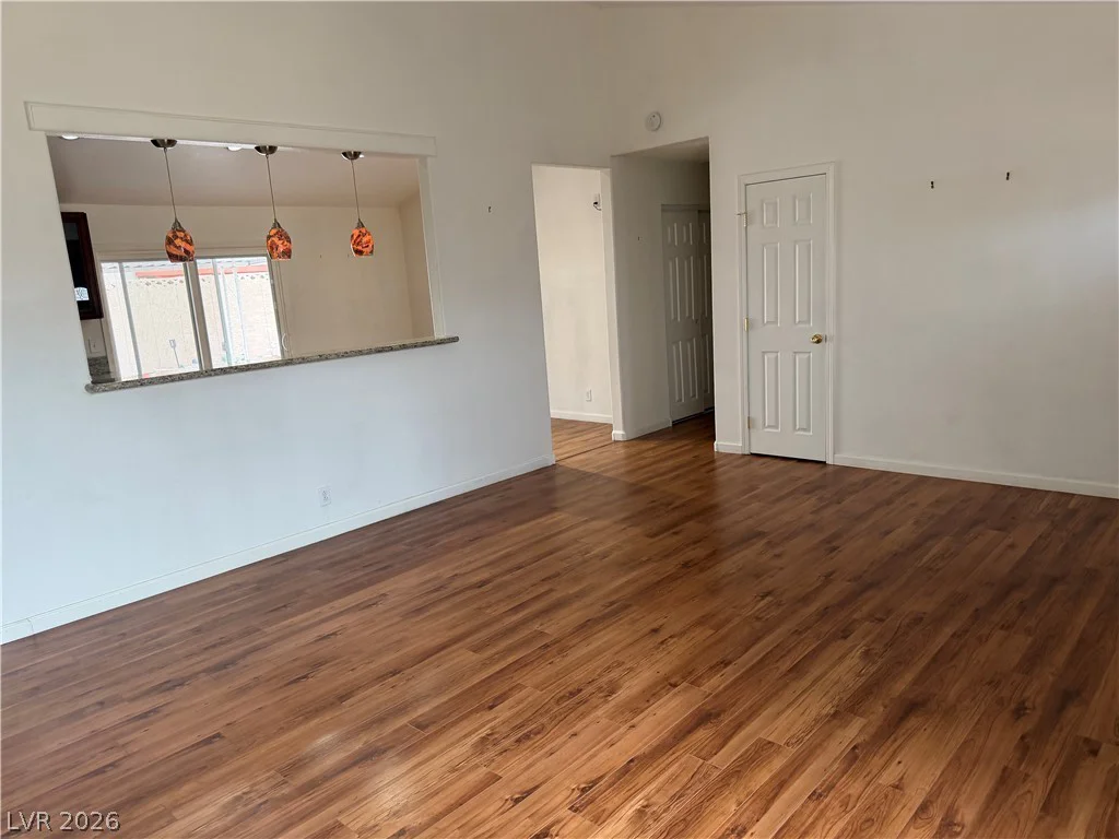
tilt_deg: -10.5
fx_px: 776
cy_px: 420
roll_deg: +4.9
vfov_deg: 56.8
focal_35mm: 24
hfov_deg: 71.6
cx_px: 560
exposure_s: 1/223
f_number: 1.78
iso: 200
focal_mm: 6.76
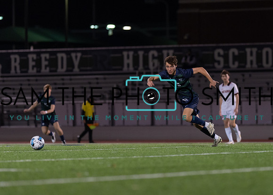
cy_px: 82
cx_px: 201
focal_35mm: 271
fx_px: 2104
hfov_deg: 7.4
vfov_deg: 5.3
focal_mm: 135
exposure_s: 1/1000
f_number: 1.8
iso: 1000
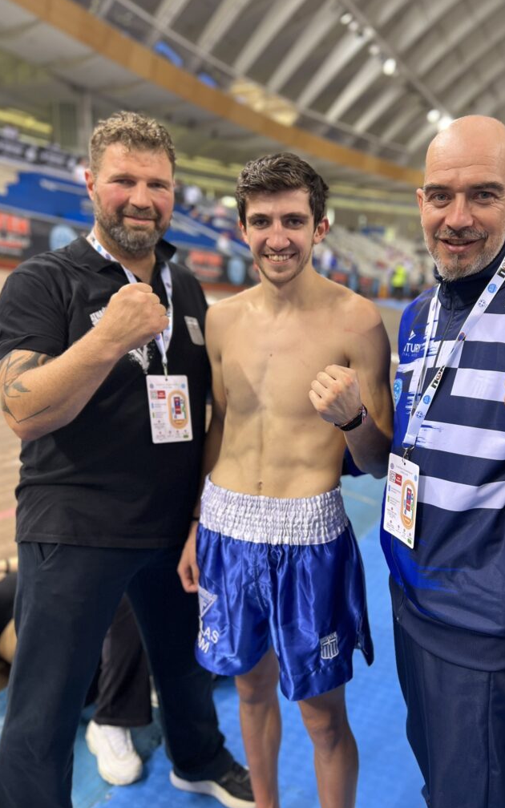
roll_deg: -1.2
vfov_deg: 66.5
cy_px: 406
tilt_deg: -9.0
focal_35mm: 28
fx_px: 617
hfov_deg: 44.3
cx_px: 304
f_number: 1.5
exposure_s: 1/50
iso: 80
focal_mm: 5.7
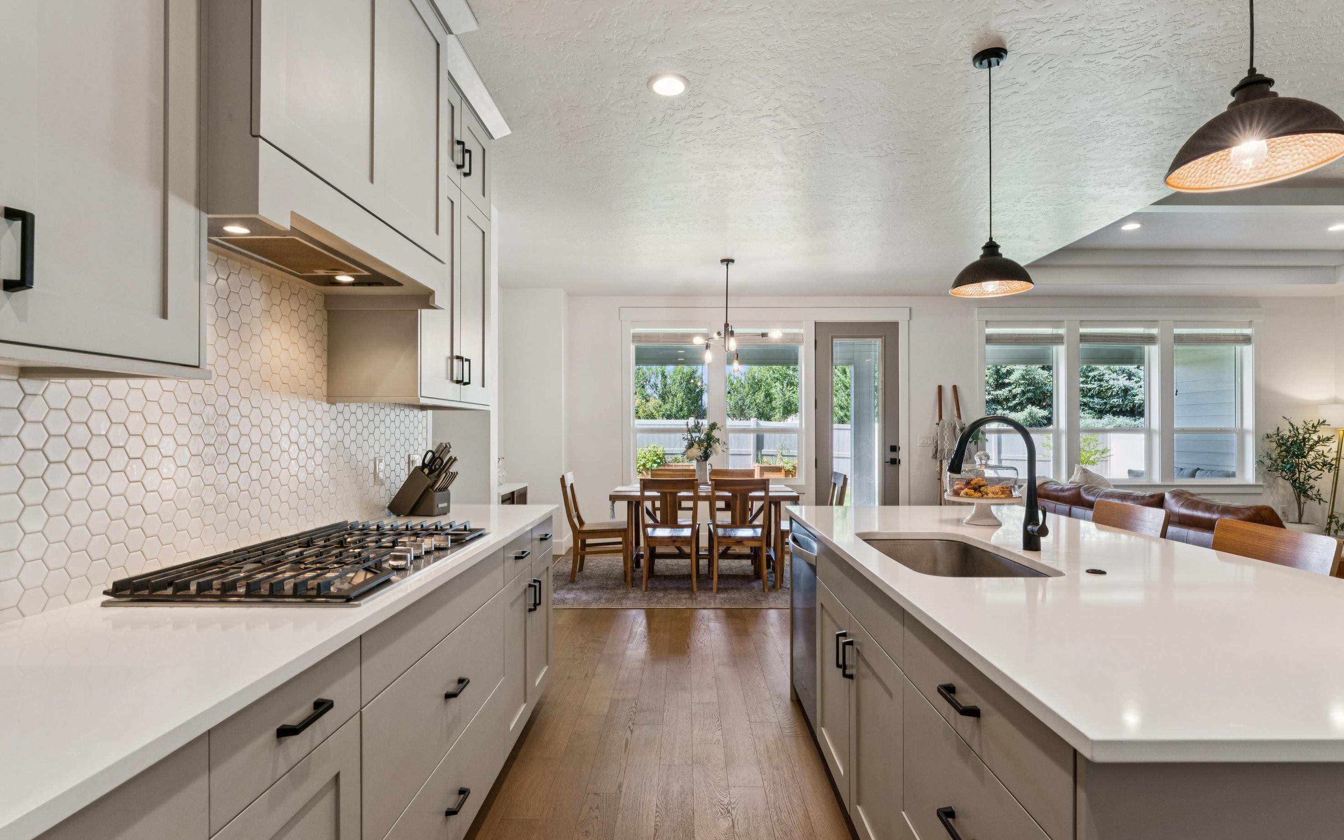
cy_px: 430
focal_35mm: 18
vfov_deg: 66.1
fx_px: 646
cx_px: 682
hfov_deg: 92.2
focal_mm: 16.6
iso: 400
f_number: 13
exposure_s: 1/15
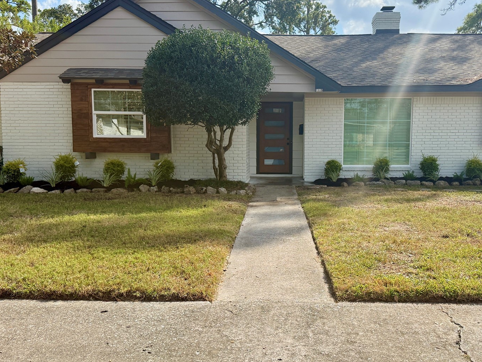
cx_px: 279
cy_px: 192
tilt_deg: -5.1
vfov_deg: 39.6
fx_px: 501
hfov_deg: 51.1
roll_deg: -0.2
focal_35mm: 36
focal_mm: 6.76
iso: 100
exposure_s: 1/4673
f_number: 1.78
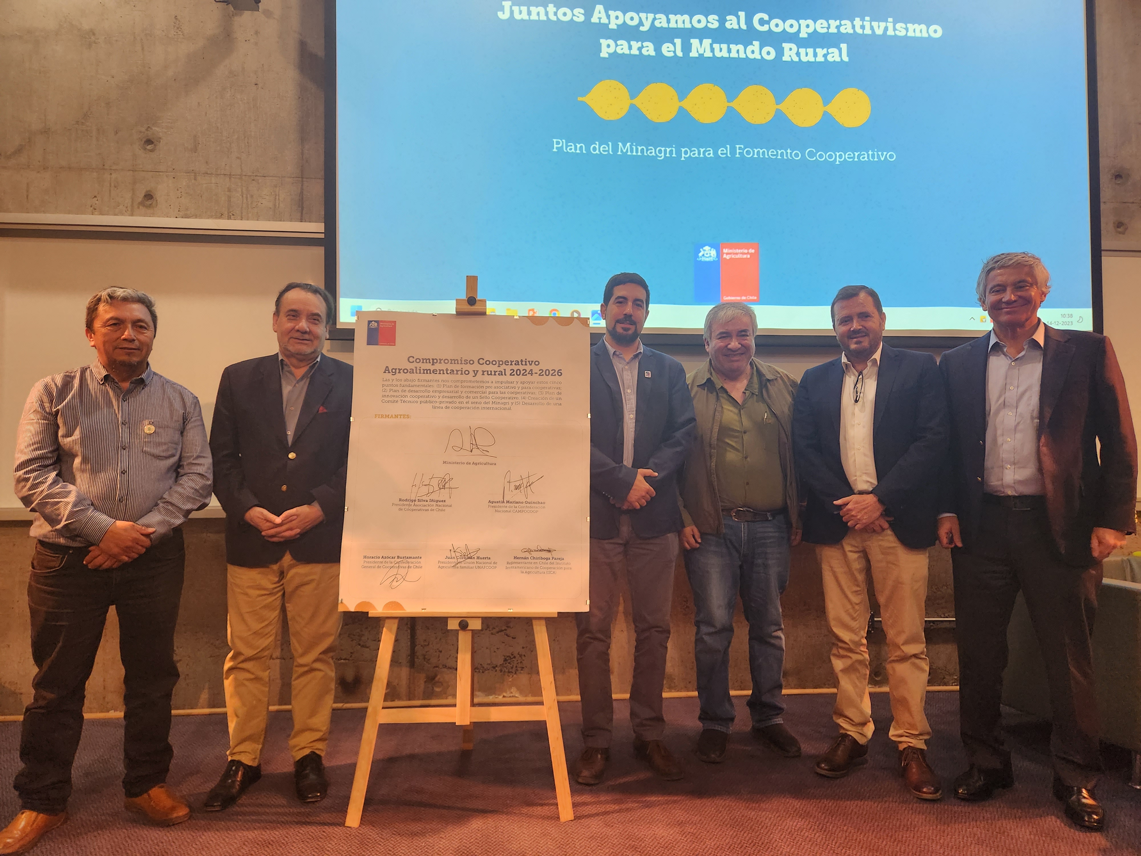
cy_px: 428
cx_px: 570
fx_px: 758
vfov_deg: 58.9
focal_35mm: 23
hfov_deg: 73.9
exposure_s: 1/100
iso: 250
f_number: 1.8
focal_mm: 5.4
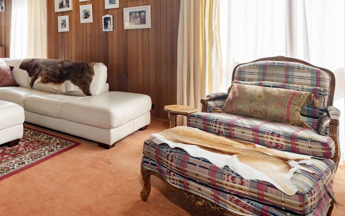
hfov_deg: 59.0
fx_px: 263
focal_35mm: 28
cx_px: 50
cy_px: 43
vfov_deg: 42.5
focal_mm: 16
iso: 320
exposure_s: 1/25
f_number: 7.1
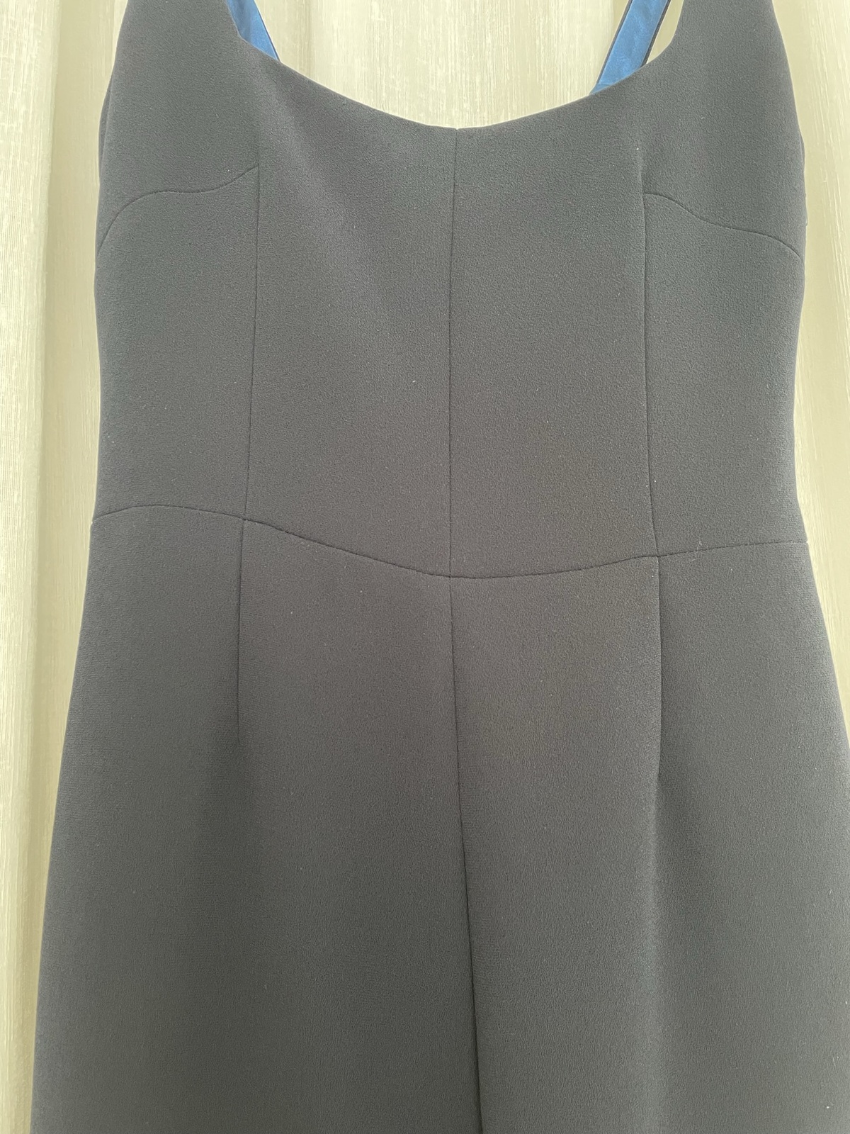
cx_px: 425
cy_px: 567
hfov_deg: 53.1
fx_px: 851
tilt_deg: +9.1
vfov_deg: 67.3
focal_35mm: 26
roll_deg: +2.6
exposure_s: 1/60
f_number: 1.6
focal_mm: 4.2
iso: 400
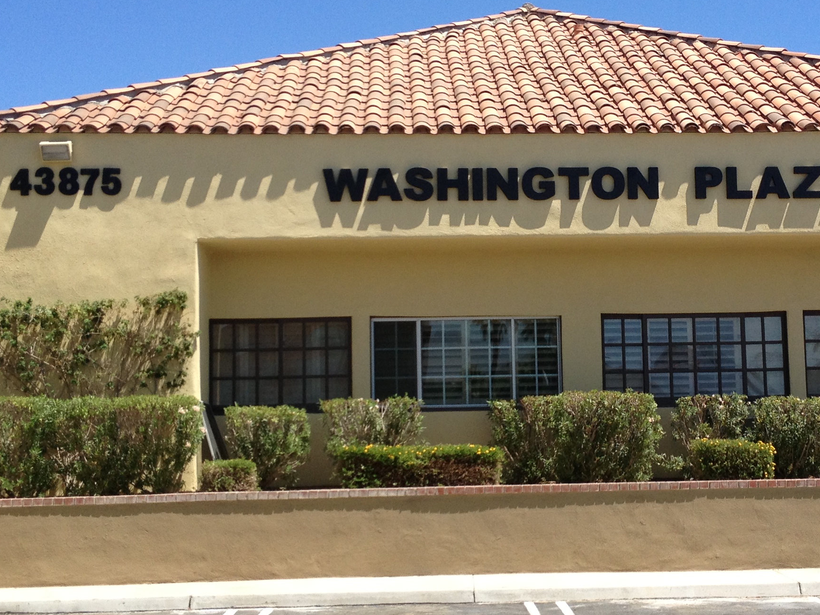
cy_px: 300
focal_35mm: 66
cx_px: 520
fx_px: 1563
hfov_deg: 29.3
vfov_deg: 22.3
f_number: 2.4
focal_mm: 4.28
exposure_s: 1/1577
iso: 50
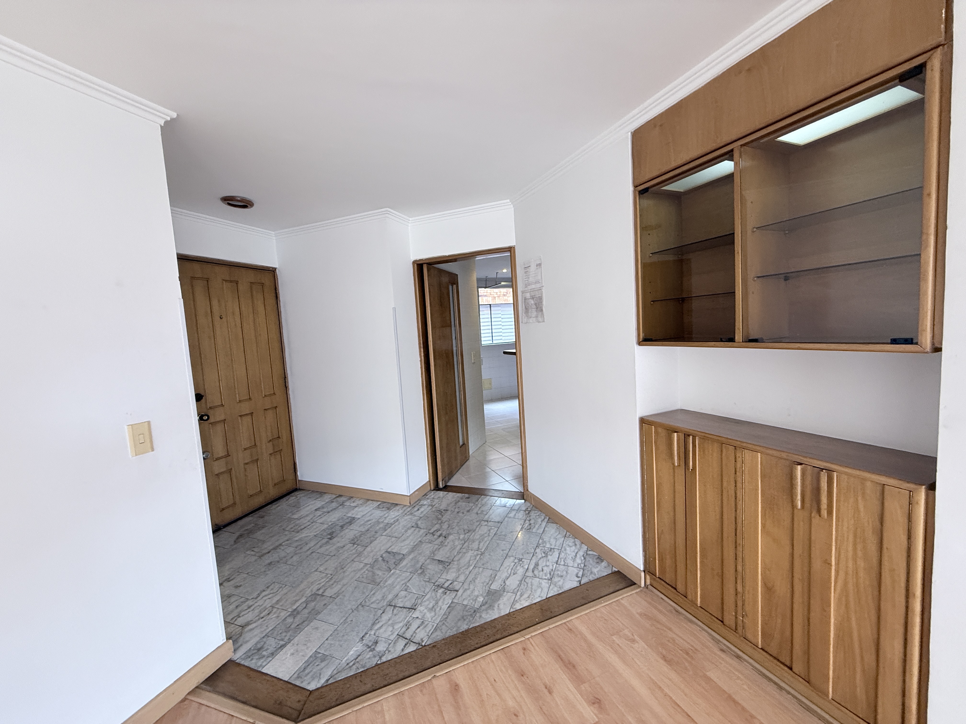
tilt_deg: -4.0
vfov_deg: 85.7
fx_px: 391
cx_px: 483
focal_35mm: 14
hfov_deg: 102.1
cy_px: 362
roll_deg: +2.7
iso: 250
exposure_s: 1/60
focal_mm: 2.22
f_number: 2.2
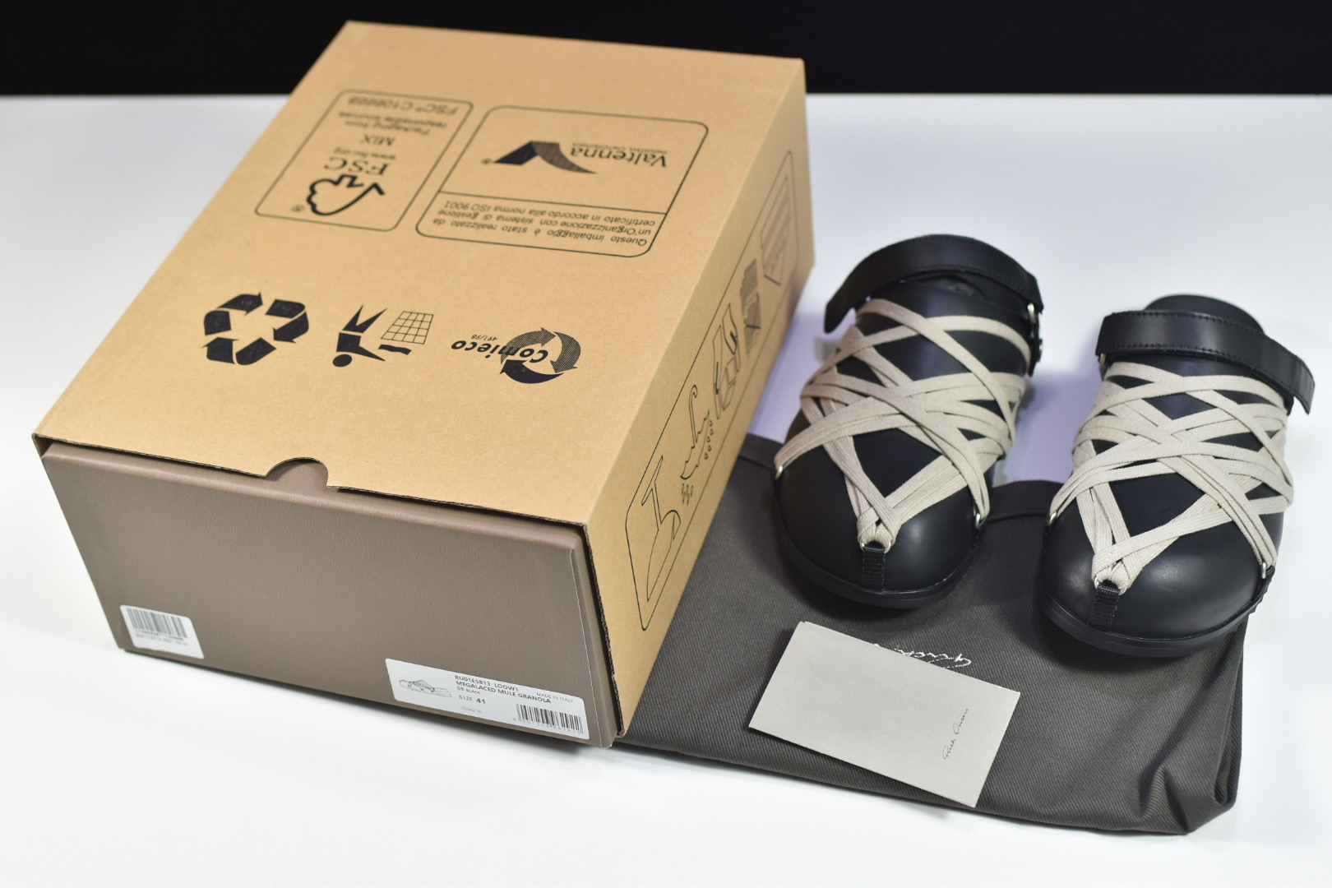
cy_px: 444
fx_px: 1942
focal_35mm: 52
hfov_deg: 37.9
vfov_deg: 25.8
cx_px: 666
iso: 320
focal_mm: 35
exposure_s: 1/160
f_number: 3.2
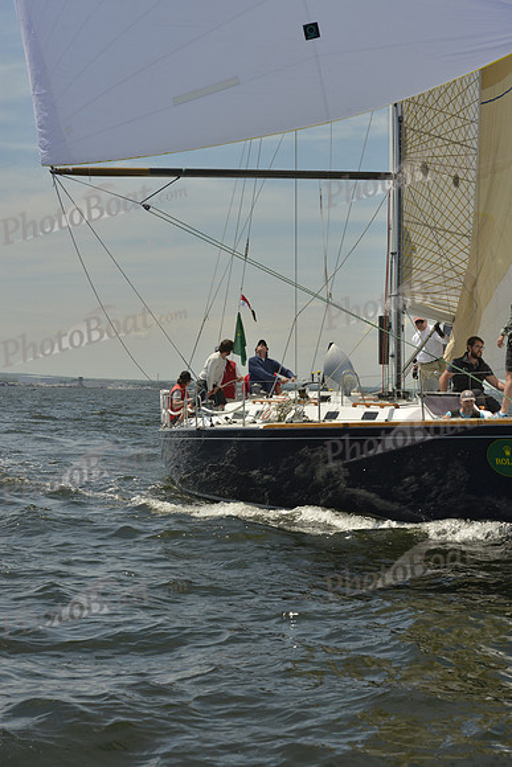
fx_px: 1492
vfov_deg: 28.8
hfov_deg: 19.5
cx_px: 256
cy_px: 384
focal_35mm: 70
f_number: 9
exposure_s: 1/1600
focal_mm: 70
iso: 280
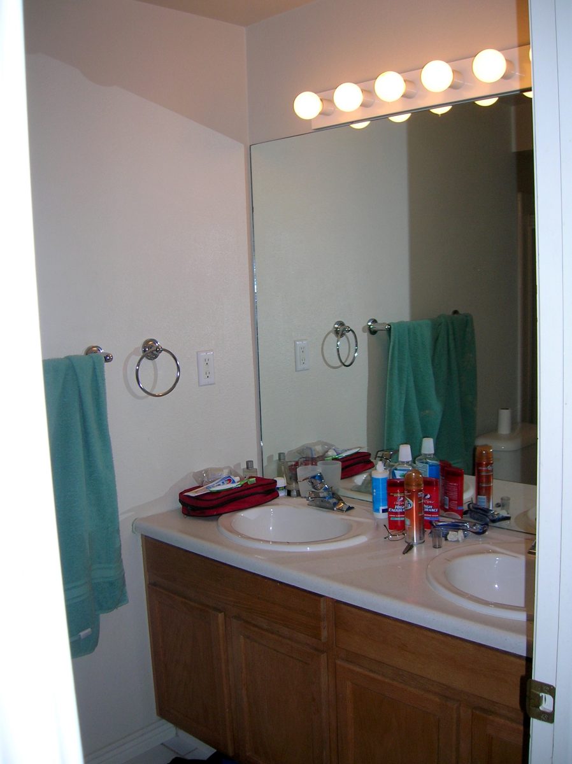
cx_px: 286
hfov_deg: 41.7
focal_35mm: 34
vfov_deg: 54.0
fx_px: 750
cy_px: 382
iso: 50
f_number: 2.9
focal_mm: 5.7
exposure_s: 1/60
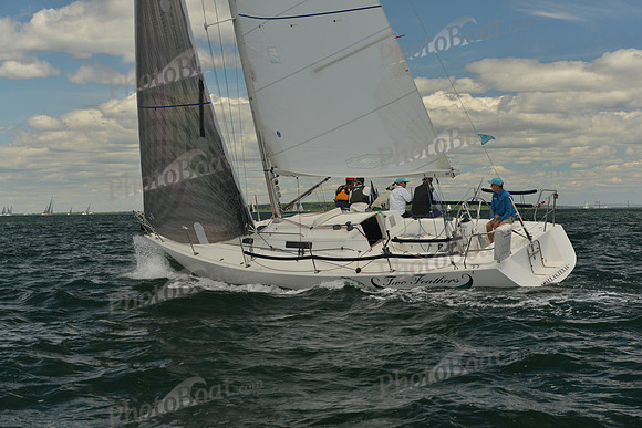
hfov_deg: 28.8
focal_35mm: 70
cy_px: 214
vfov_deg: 19.5
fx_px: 1249
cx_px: 321
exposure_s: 1/800
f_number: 6.3
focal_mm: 70
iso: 400
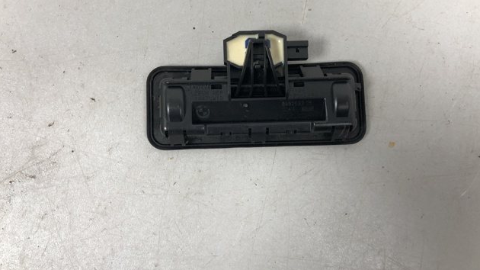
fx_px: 394
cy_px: 109
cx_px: 241
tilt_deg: -85.0
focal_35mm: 31
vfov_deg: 37.6
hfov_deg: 62.6
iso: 40
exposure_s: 1/25
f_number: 1.8
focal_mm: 4
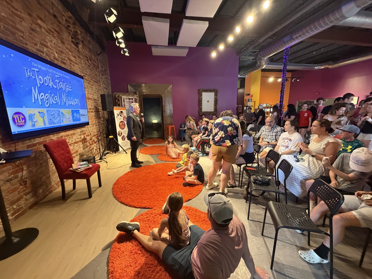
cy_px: 140
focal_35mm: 14
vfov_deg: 85.7
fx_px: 150
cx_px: 186
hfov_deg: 102.1
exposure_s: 1/60
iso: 500
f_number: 2.2
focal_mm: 2.22
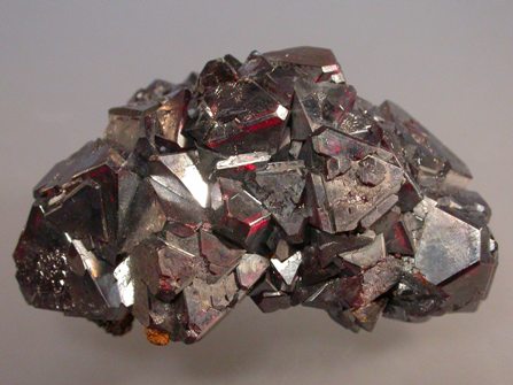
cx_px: 256
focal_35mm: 74
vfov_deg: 19.9
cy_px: 192
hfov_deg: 26.3
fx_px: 1096
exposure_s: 1/35
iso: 400
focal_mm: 15.3
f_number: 6.9
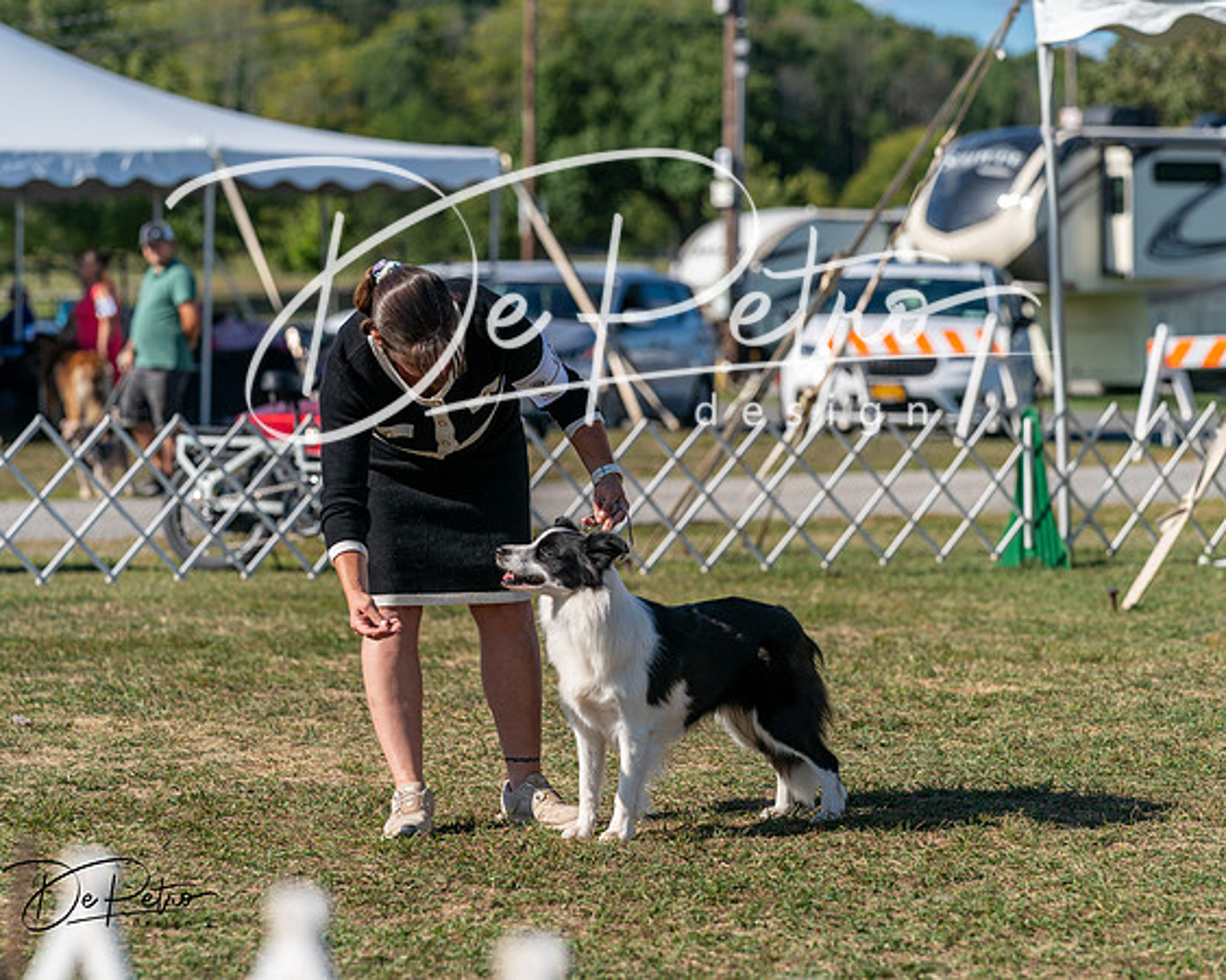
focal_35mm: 143
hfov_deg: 13.5
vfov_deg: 10.8
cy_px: 490
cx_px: 613
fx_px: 5188
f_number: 4.5
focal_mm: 127
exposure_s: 1/1250
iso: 100
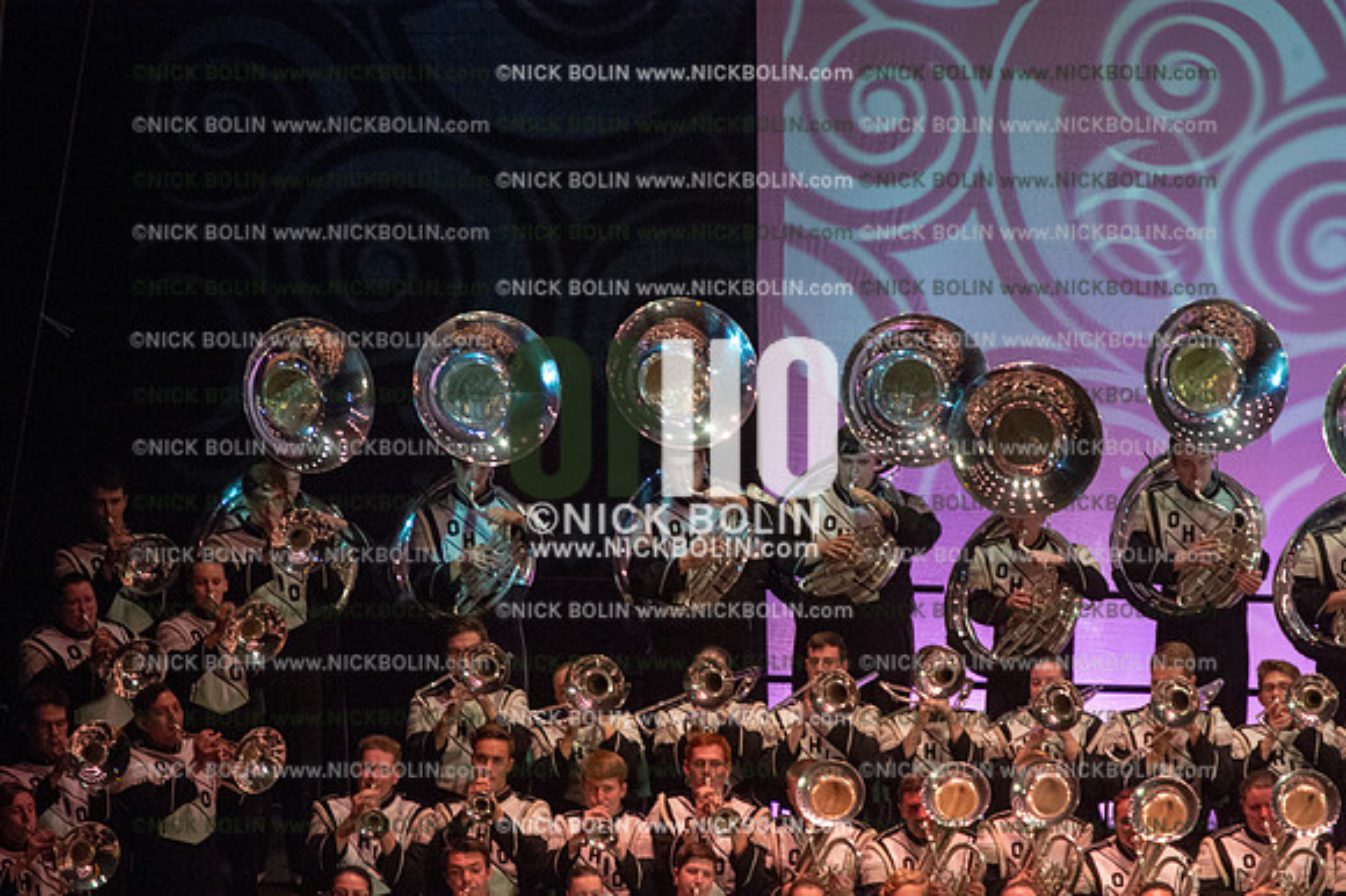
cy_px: 448
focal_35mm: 300
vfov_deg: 4.6
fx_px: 11210
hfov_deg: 6.9
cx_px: 673
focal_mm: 300
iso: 8000
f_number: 5.6
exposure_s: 1/250
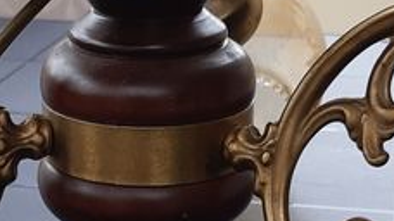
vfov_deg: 9.7
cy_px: 192
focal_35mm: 124
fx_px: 1295
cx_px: 143
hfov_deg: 17.3
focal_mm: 3.92
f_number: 1.7
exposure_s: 1/163
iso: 40
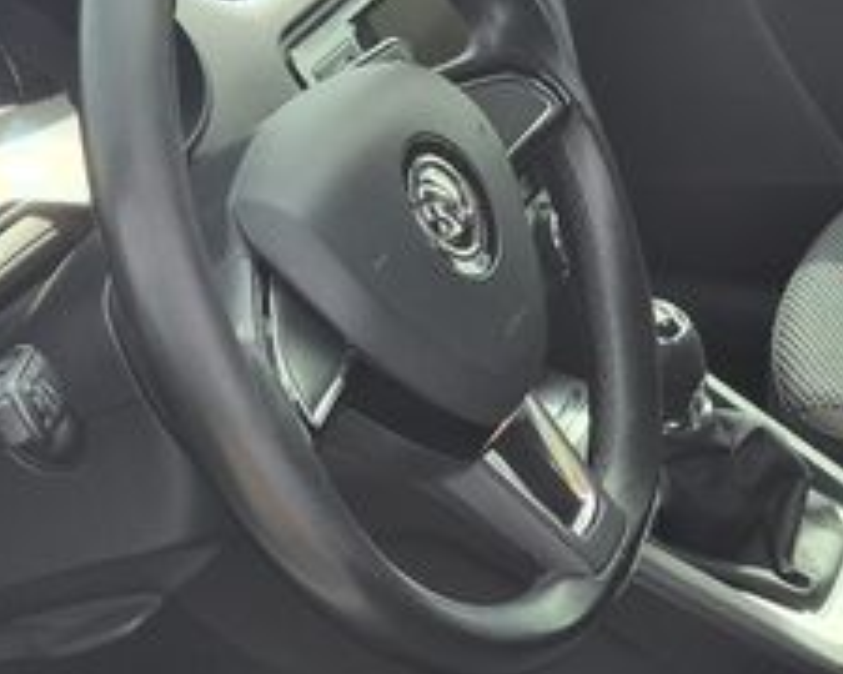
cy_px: 524
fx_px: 2545
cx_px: 731
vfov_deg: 15.0
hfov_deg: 18.5
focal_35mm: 102
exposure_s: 1/584
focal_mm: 5.4
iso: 25
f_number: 1.8
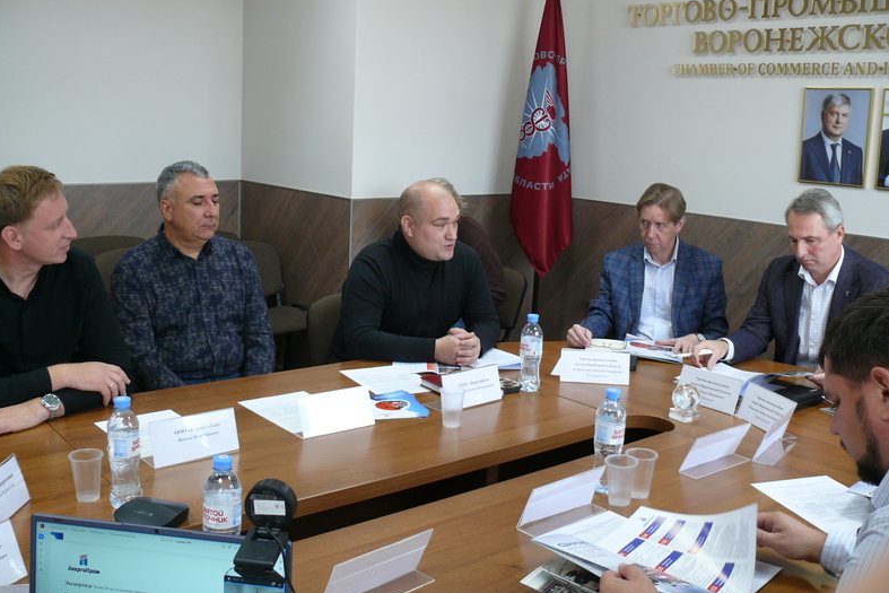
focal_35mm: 37
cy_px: 277
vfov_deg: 35.9
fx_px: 914
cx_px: 445
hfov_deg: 51.9
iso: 125
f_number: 2.8
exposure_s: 1/30
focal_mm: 7.4
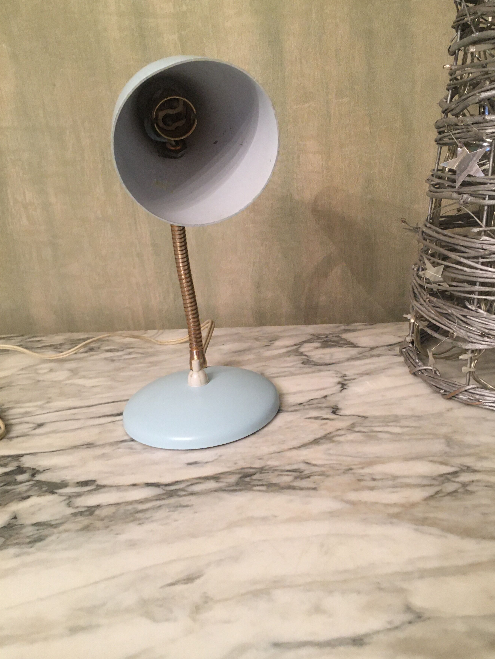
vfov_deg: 55.3
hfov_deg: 42.9
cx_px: 280
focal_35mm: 33
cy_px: 317
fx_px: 629
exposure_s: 1/33
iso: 200
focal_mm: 4.15
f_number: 2.2
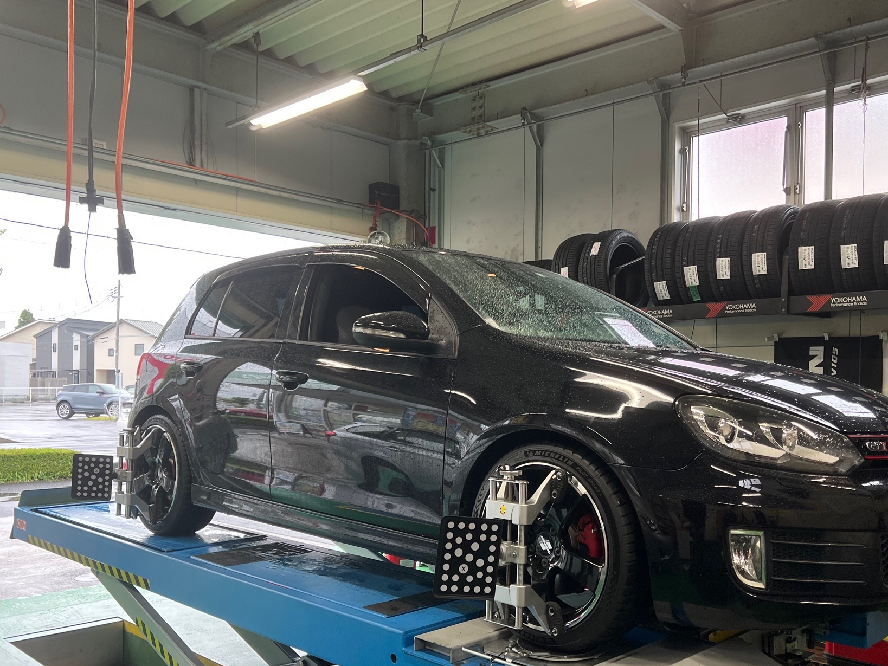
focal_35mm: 32
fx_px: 821
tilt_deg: -0.1
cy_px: 395
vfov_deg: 44.0
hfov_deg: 56.6
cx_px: 505
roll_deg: -0.9
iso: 125
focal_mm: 5.7
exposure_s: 1/120
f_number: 1.5
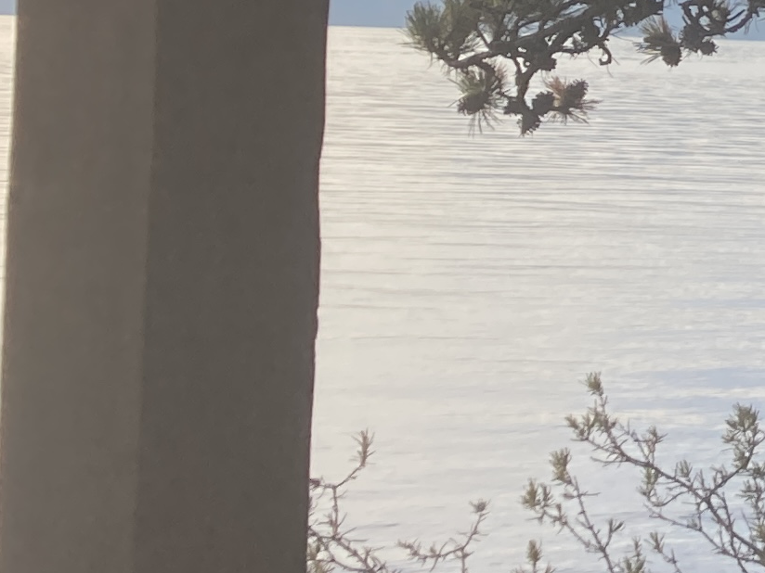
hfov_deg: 11.7
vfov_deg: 10.7
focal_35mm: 137
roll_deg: -1.7
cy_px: -45
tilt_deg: +5.3
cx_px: 1866
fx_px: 3028
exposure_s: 1/695
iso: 20
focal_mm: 3.99
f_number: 1.8
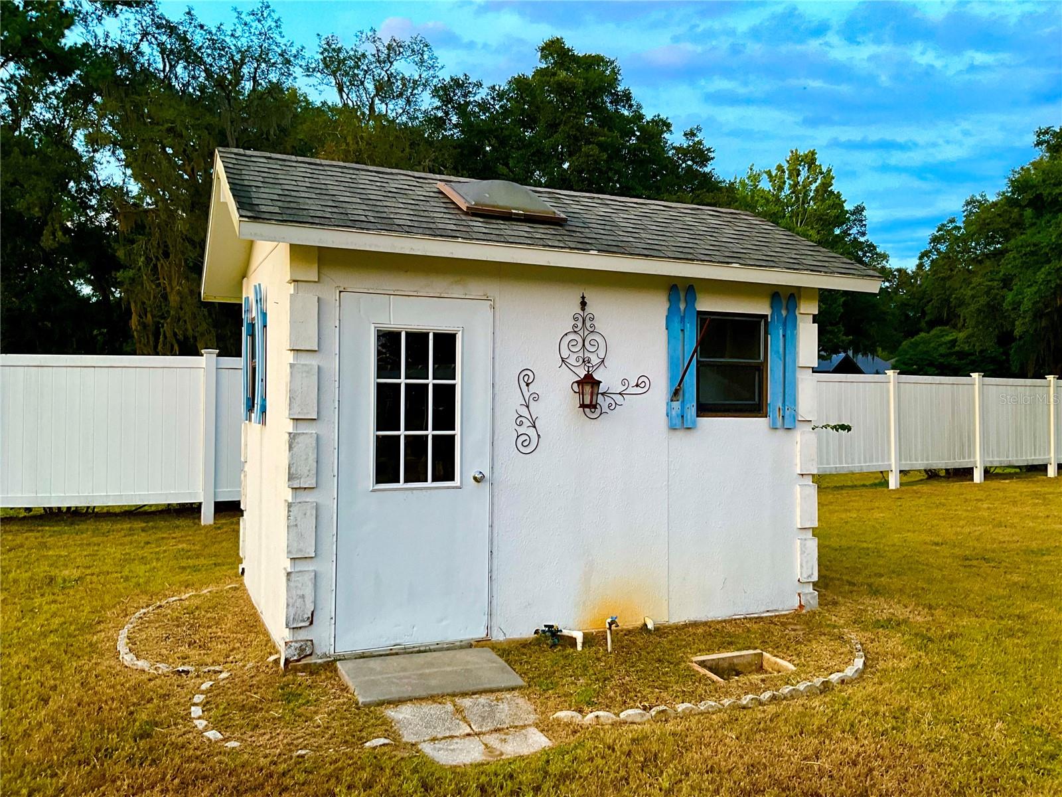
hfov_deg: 61.7
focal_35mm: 29
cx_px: 531
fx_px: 890
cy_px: 398
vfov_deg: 48.2
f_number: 1.8
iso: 64
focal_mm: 3
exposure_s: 1/68
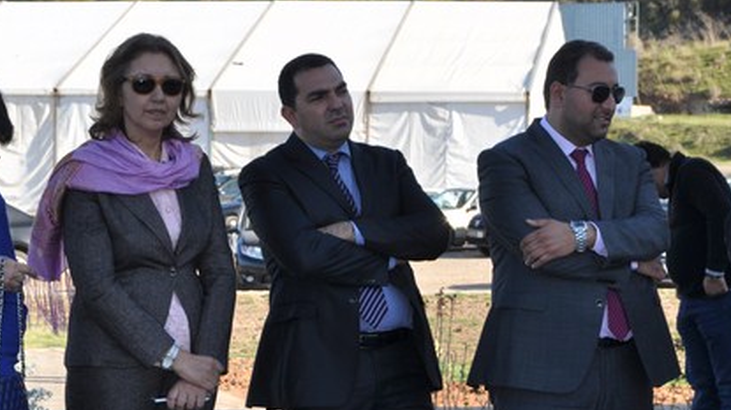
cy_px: 245
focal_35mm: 121
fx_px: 2344
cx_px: 410
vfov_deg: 10.0
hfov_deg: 17.7
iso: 200
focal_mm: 50
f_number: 10
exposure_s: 1/200
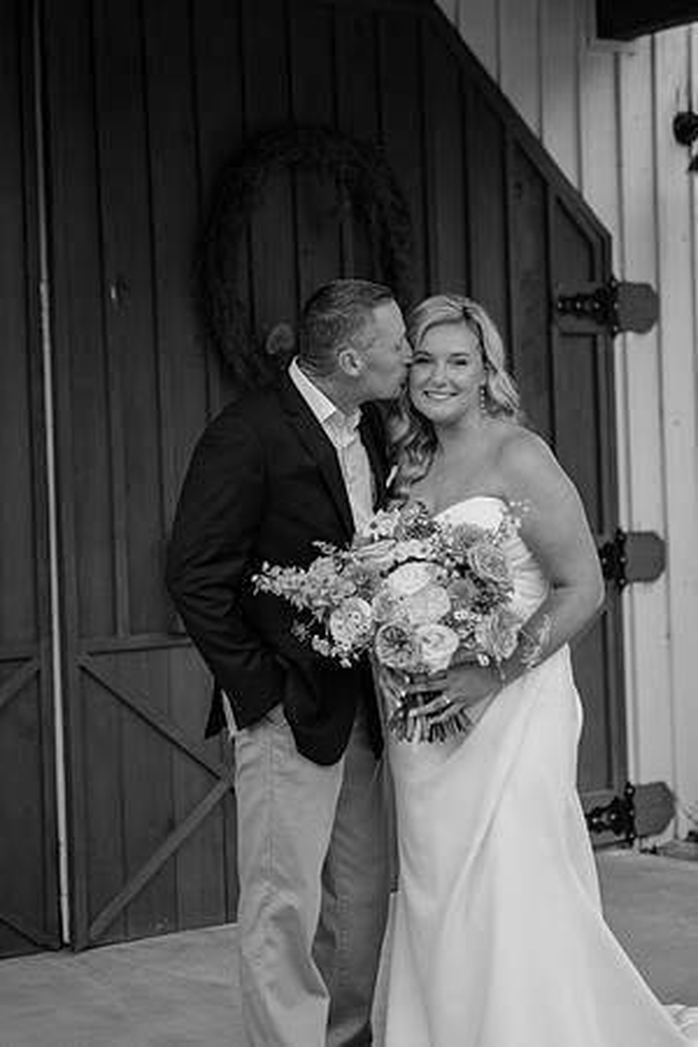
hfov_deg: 18.2
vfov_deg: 27.0
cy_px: 524
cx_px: 349
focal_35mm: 75
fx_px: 2181
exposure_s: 1/4000
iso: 1000
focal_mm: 50
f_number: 1.8
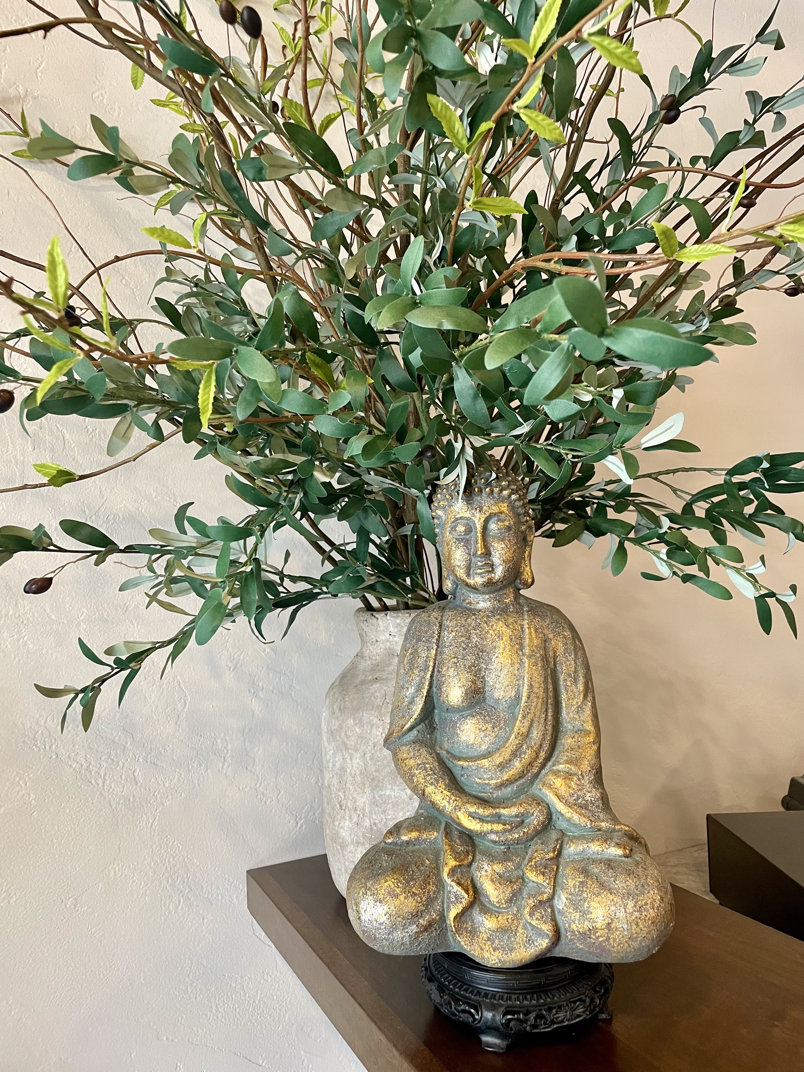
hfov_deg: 53.1
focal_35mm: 26
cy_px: 536
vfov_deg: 67.3
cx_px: 402
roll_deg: +3.6
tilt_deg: +1.7
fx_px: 805
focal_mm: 4.2
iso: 125
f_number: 1.6
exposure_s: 1/60
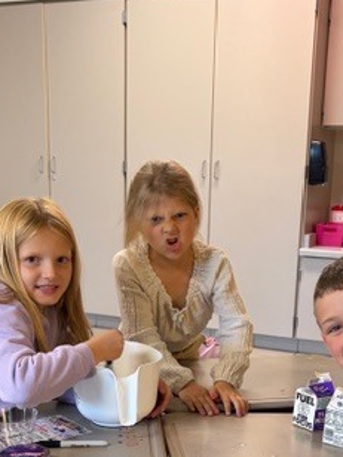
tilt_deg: -13.8
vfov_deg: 34.3
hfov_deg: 27.0
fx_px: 713
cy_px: 372
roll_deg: -0.9
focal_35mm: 54
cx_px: 196
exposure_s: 1/60
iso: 160
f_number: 1.6
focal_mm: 5.96
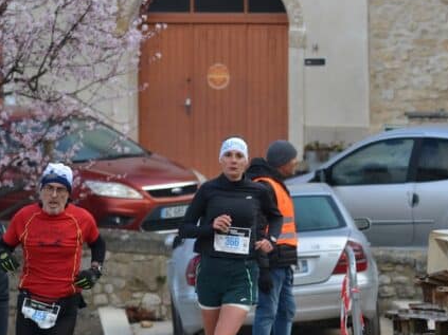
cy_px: 225
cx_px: 269
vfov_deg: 3.8
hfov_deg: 5.0
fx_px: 5085
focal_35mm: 393
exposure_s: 1/500
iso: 450
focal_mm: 150
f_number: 5
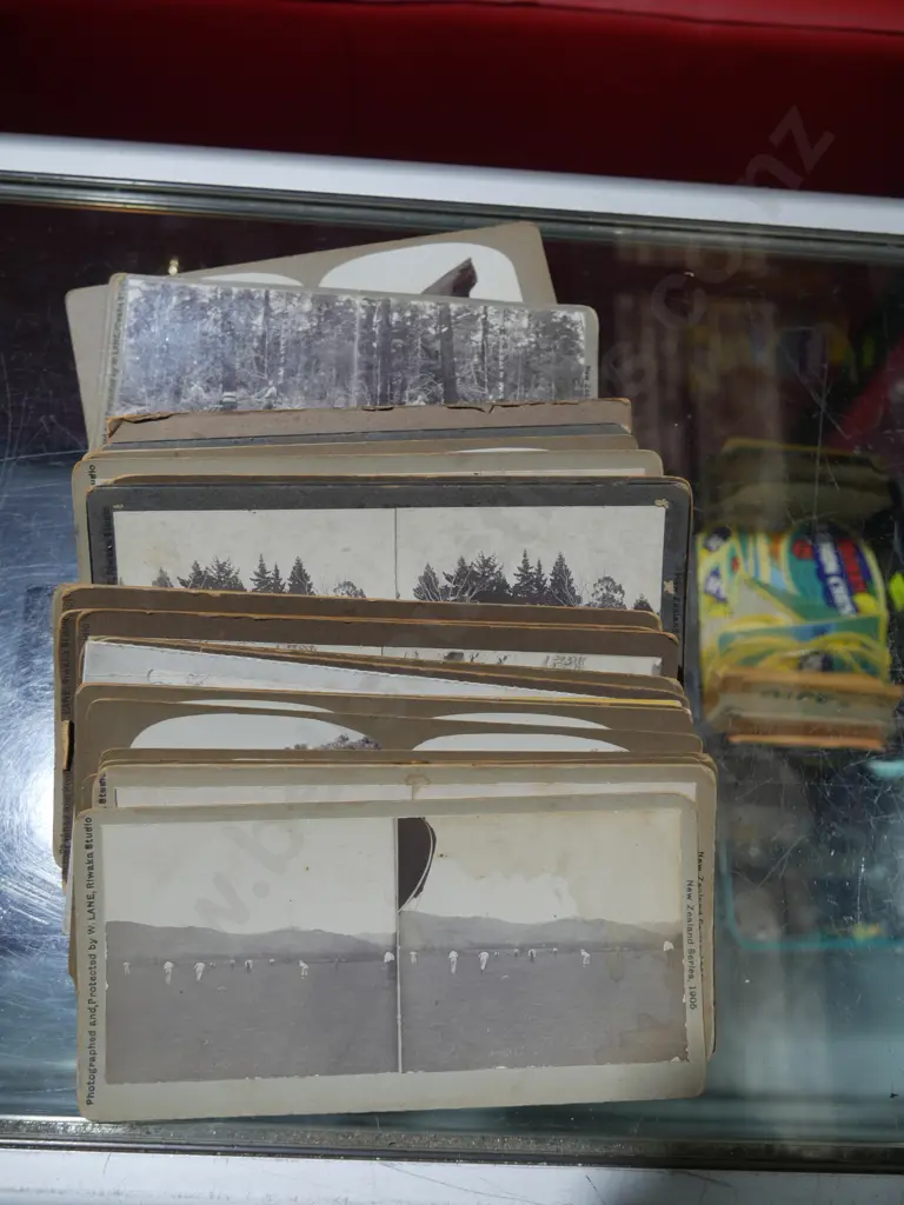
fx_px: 1045
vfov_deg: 60.0
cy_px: 602
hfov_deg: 46.8
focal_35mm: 30
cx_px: 452
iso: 200
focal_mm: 15
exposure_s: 1/100
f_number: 3.6
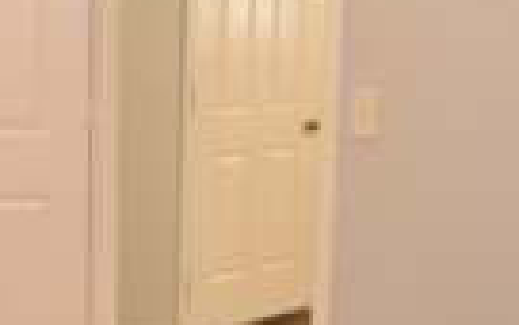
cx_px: 76
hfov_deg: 24.1
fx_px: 1188
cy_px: 260
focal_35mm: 84
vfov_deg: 15.4
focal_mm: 10
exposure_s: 1/100
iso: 800
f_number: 5
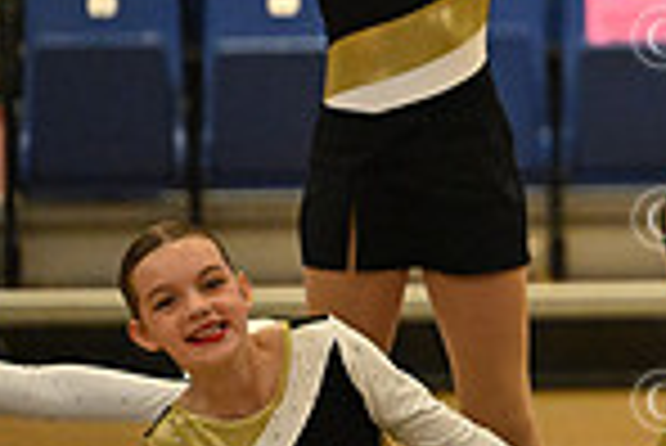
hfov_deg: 3.7
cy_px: 128
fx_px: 10185
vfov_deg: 2.5
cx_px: 1282
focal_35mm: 550
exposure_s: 1/1000
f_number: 2.8
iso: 8000
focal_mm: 140
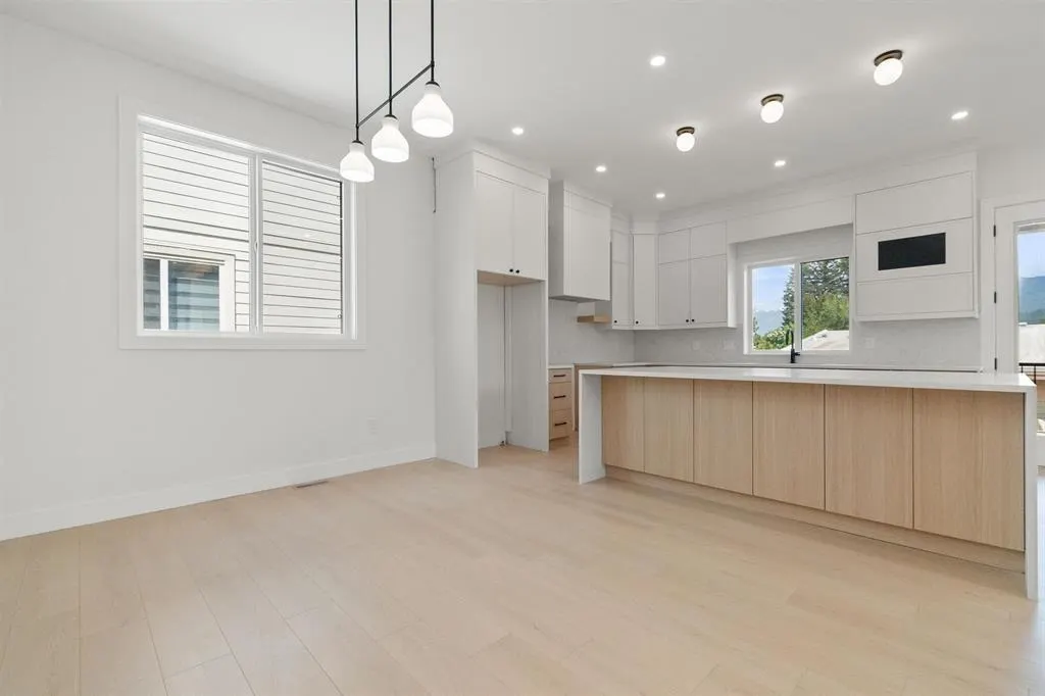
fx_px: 435
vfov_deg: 77.3
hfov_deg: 100.4
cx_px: 522
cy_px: 348
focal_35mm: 15
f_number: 7.1
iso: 200
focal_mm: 10
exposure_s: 1/500
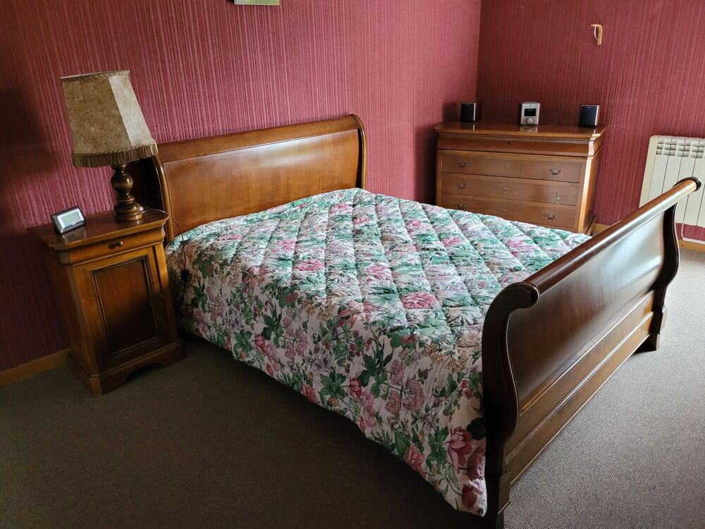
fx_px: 530
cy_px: 264
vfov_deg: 53.1
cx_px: 352
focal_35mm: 26
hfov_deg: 67.3
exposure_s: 1/50
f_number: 1.8
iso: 640
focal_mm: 5.4
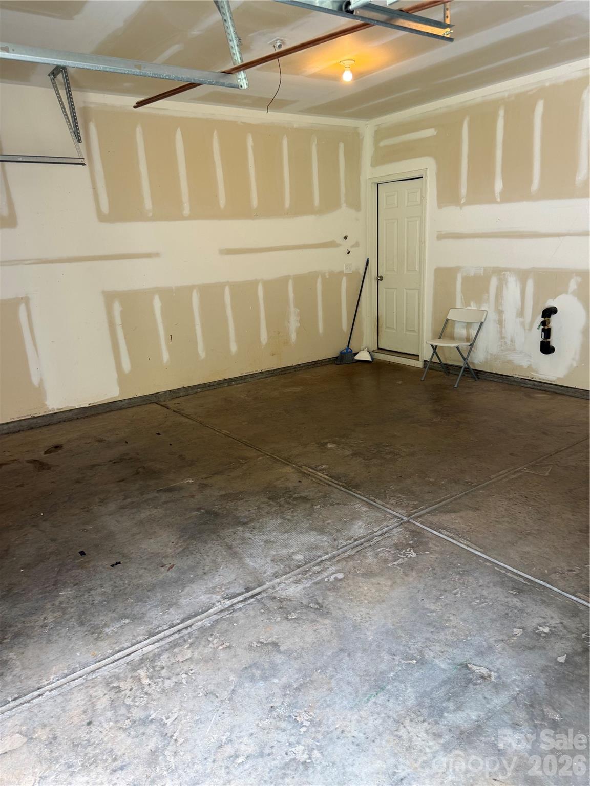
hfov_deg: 56.8
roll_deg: +2.5
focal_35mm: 24
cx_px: 295
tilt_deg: -14.1
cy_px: 393
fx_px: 545
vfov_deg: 71.6
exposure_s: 1/121
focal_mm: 6.76
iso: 100
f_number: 1.78
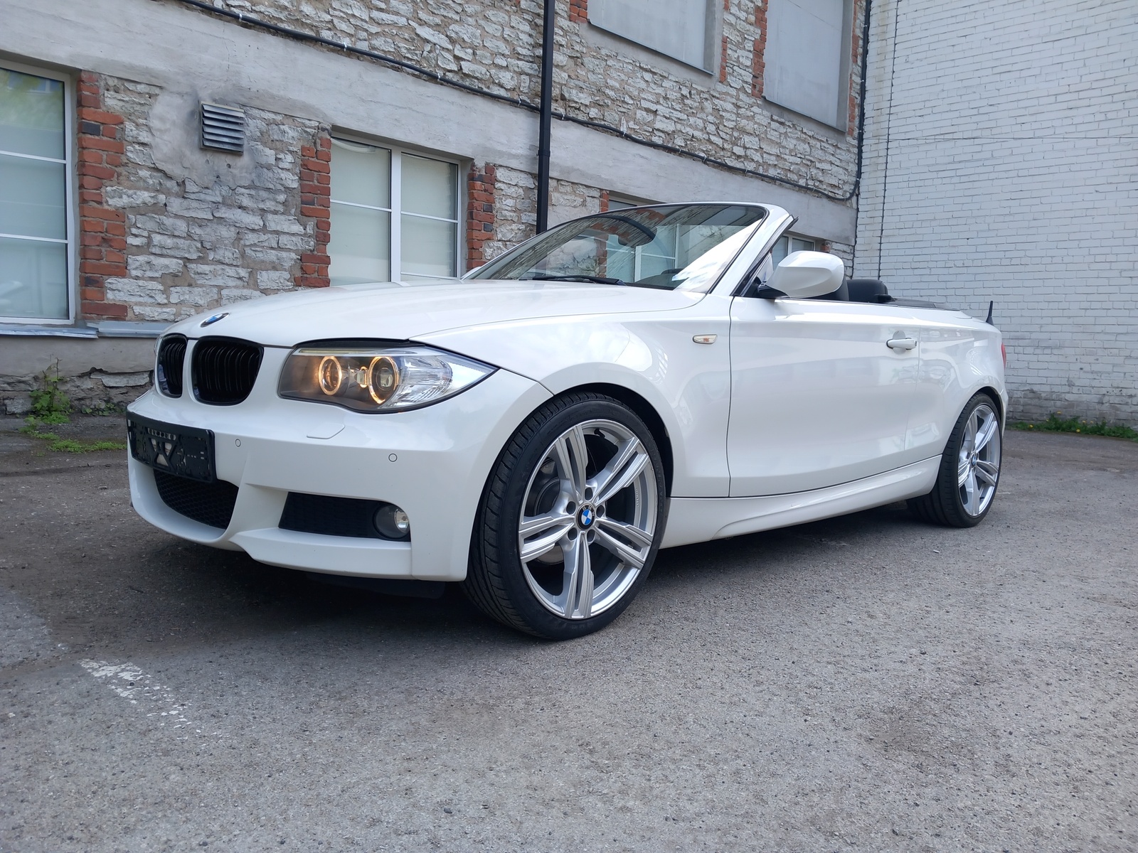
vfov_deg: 51.4
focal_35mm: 27
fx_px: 888
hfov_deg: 65.3
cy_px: 426
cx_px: 569
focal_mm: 4
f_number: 1.8
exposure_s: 1/109
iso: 20
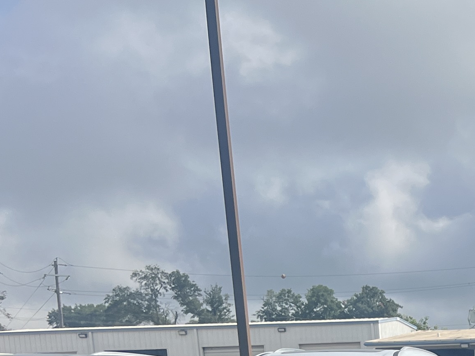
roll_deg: +2.8
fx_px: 1249
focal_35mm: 91
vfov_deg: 14.5
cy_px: 621
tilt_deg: -10.6
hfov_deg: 18.8
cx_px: 724
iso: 50
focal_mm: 5.1
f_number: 1.6
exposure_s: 1/2410
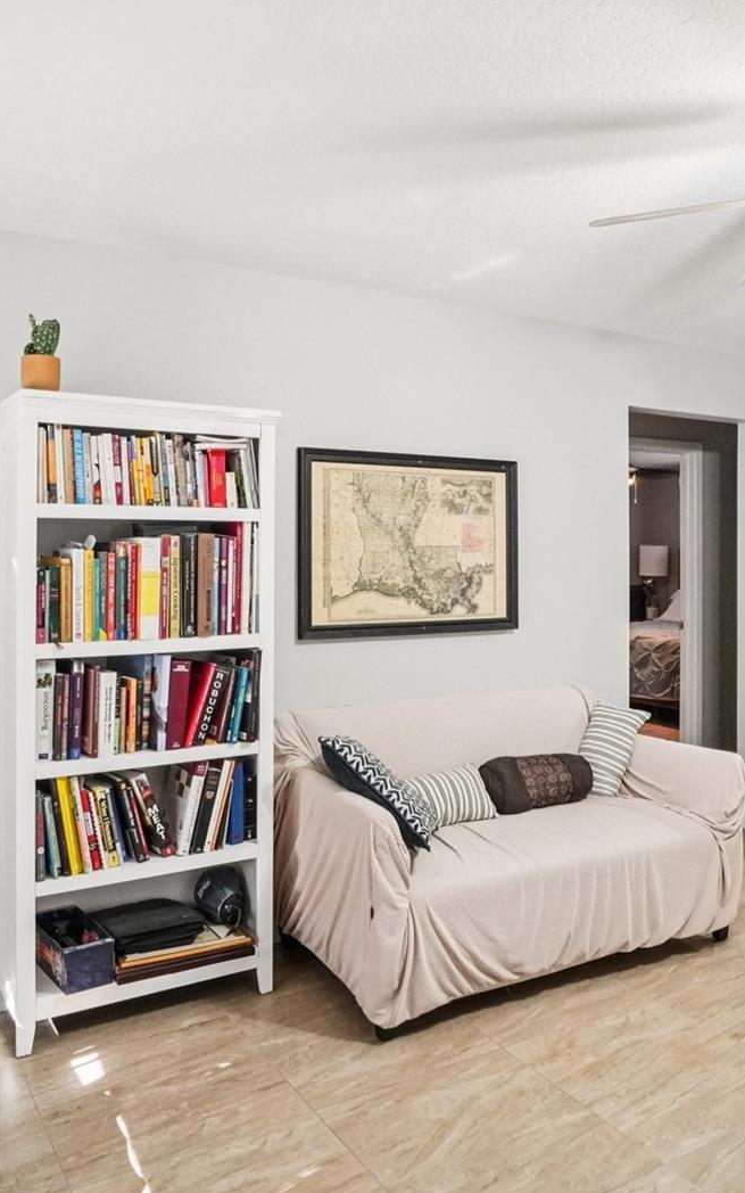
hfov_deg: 44.5
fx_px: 910
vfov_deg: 66.5
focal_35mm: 28
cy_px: 595
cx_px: 380
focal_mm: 12
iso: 3200
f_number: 8
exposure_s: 1/30
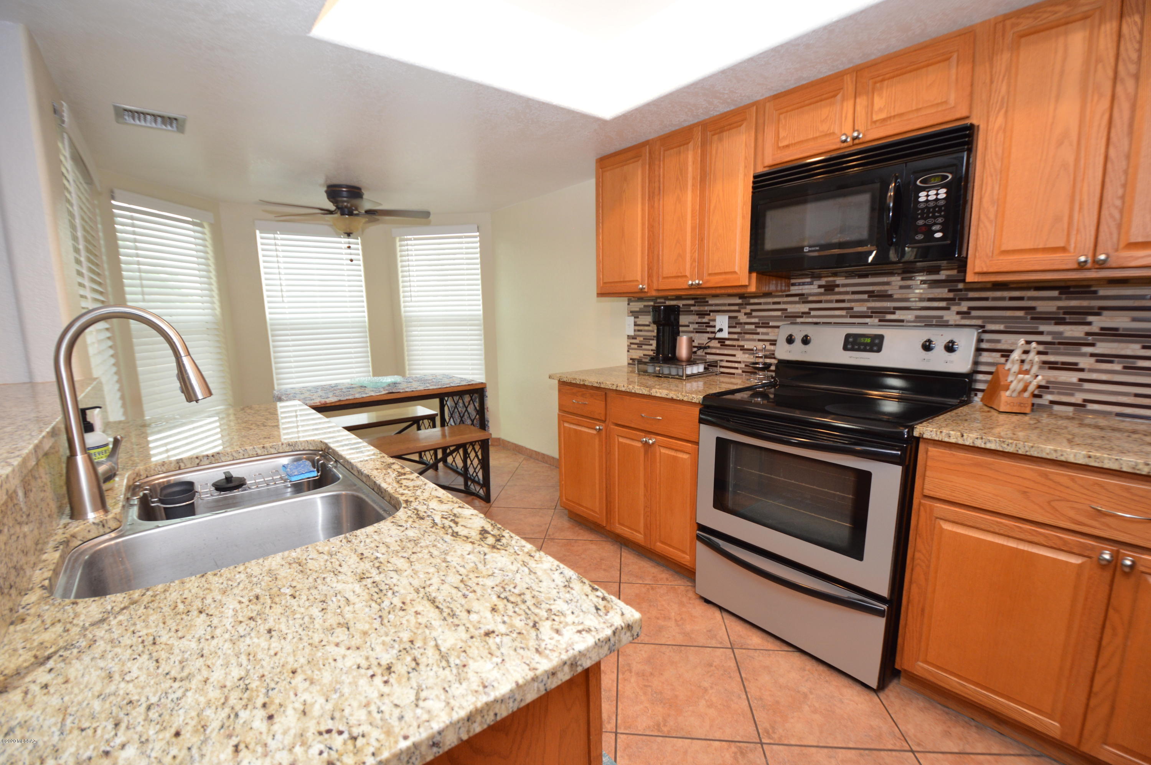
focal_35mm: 15
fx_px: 479
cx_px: 576
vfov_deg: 77.2
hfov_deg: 100.4
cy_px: 382
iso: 500
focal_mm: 10
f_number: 3.5
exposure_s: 1/60
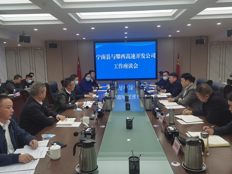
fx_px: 208
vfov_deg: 45.5
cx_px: 116
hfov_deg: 58.3
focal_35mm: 31
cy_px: 87
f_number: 1.8
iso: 50
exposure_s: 1/122
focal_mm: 5.58
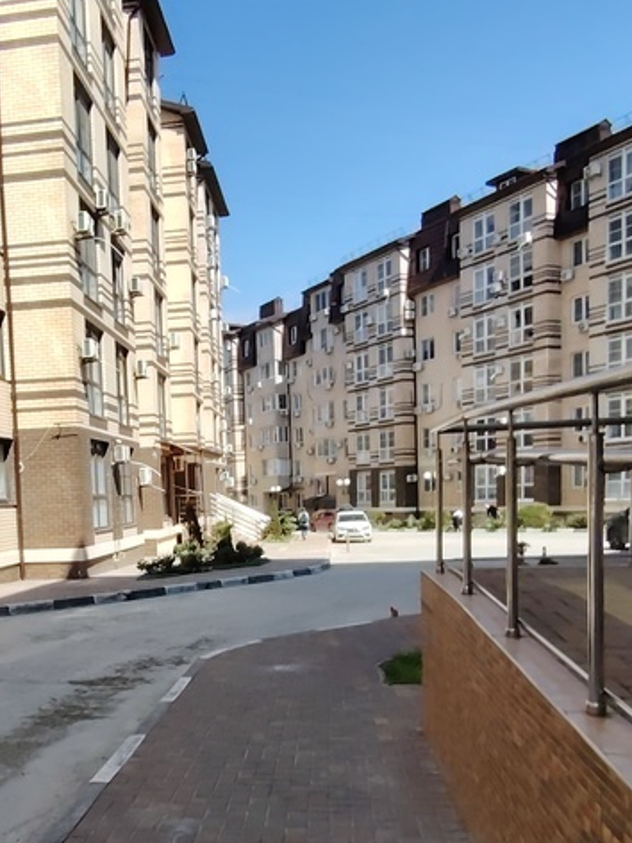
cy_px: 591
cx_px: 143
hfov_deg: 38.4
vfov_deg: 50.0
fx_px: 876
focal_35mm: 36
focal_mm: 1.42
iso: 100
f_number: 2.2
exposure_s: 1/1938
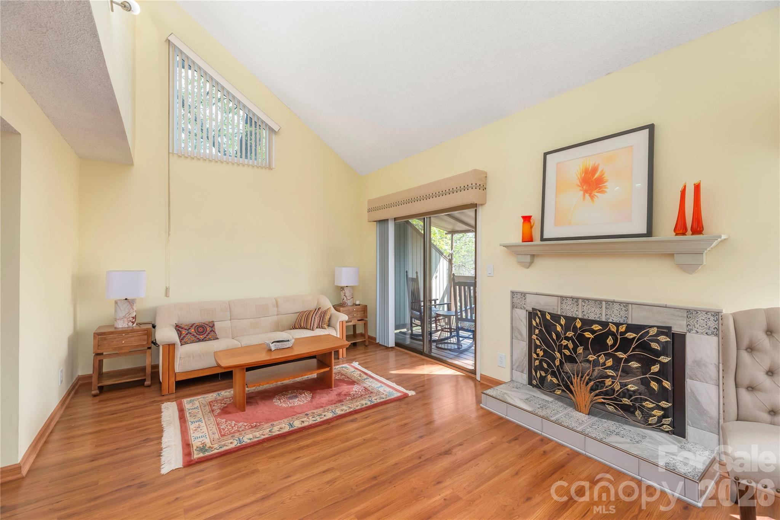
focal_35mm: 14
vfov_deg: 81.2
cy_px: 260
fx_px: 303
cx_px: 390
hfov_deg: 104.2
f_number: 8
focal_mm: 14
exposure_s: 1/13
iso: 320
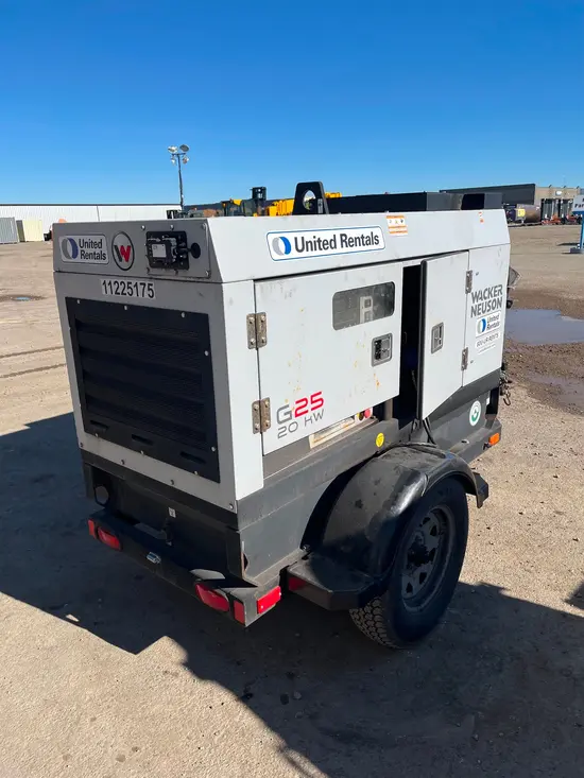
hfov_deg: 53.1
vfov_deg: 67.3
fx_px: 585
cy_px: 389
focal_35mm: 26
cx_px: 292
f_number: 1.6
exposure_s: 1/4854
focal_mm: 5.1
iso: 50
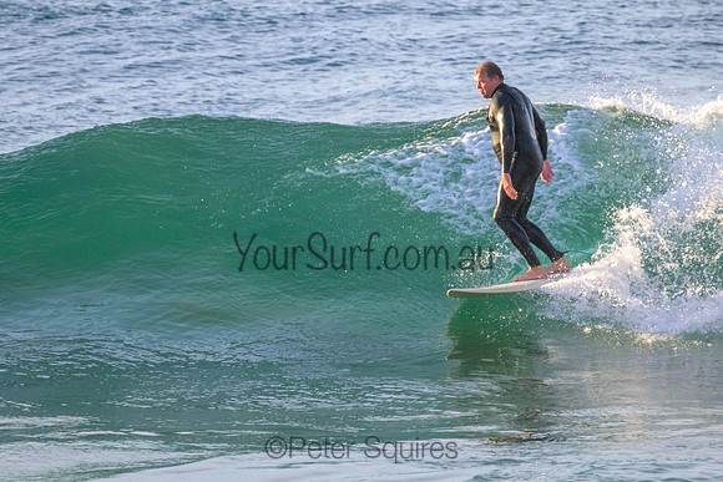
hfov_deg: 2.0
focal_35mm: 1043
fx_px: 20943
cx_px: 350
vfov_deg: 1.3
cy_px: 220
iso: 4000
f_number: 11
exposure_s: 1/1600
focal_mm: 800
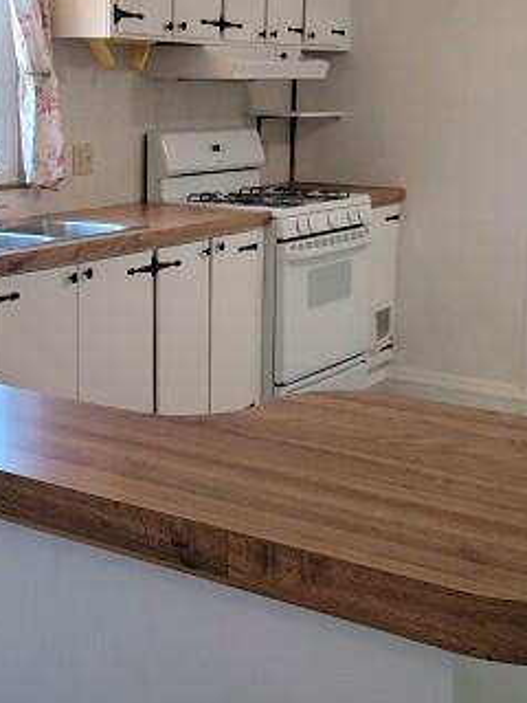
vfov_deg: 34.2
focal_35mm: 56
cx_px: 195
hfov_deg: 26.0
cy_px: 264
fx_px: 1137
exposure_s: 1/60
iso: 100
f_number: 2
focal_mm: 5.9
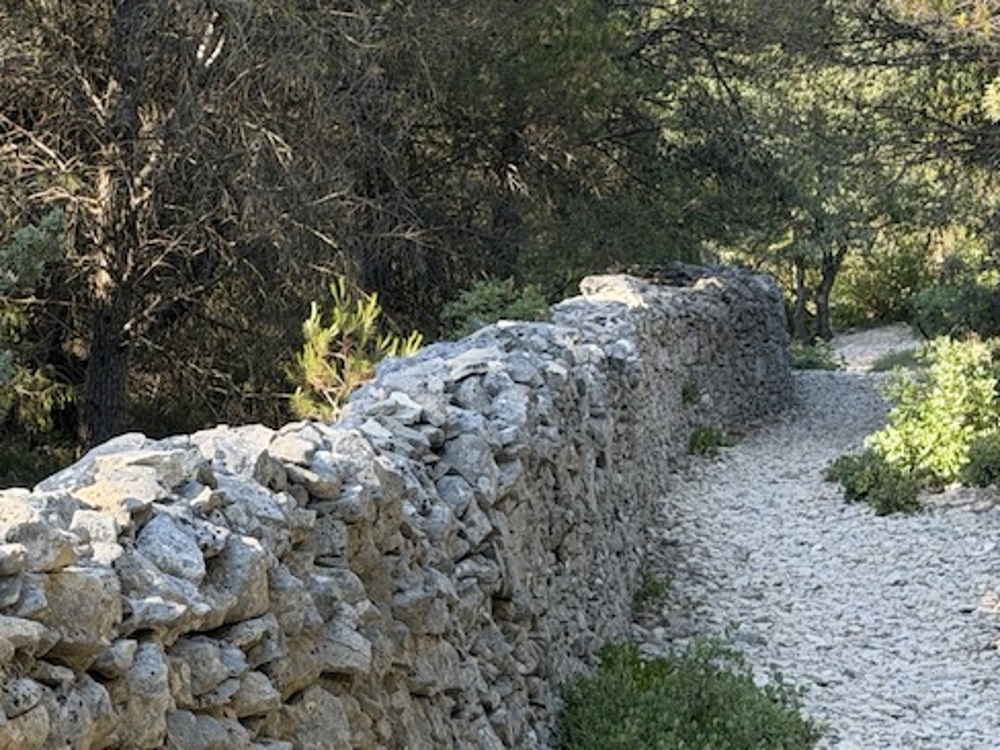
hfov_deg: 15.5
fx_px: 3640
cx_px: 207
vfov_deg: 11.8
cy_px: 441
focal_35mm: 126
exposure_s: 1/578
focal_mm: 6.76
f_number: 1.78
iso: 64
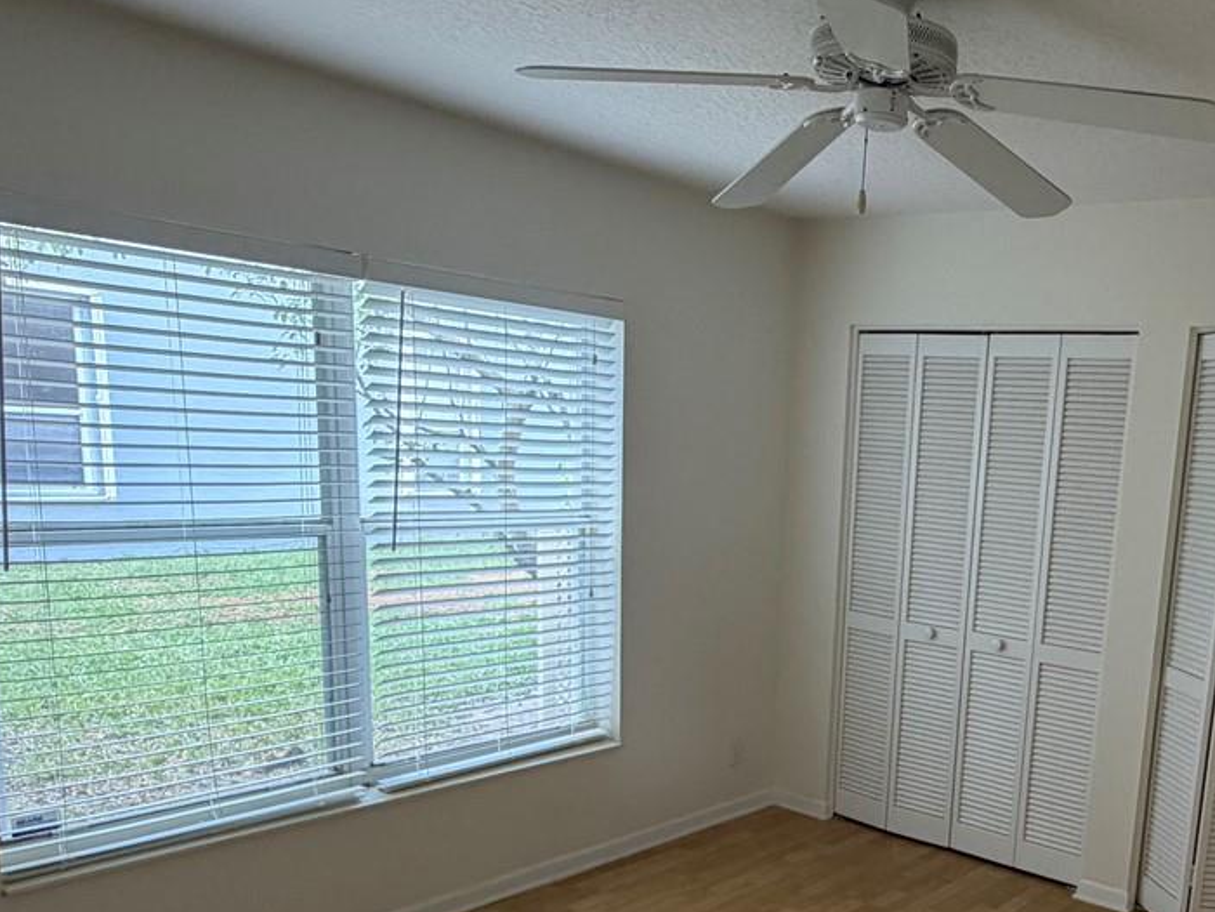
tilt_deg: -12.2
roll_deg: -2.8
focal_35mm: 32
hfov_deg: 53.9
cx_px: 929
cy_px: 667
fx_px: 1123
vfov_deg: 43.0
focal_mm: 2.22
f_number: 2.2
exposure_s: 1/60
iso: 200
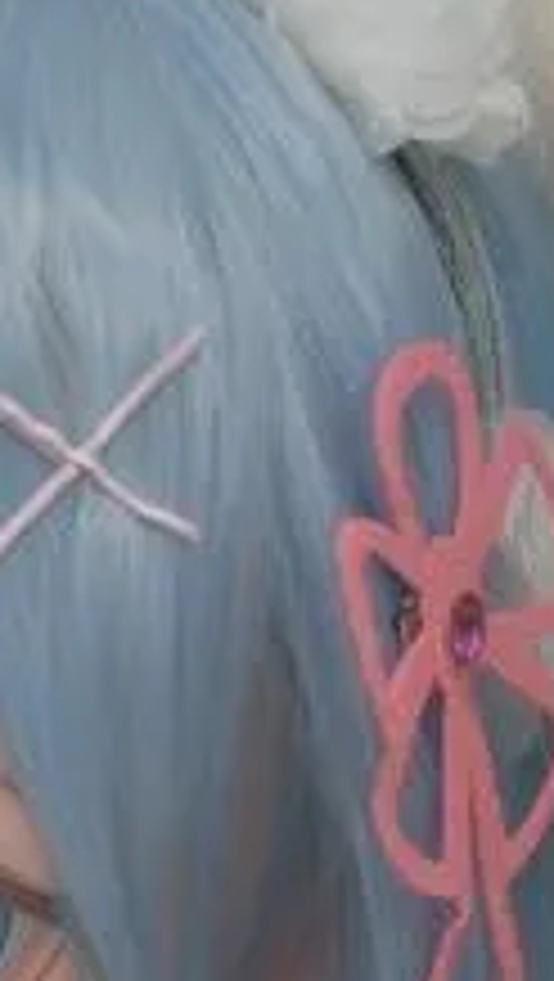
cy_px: 1840
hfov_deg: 7.5
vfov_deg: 12.2
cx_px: -234
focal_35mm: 160
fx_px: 4169
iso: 320
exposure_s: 1/100
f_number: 2.8
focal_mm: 37
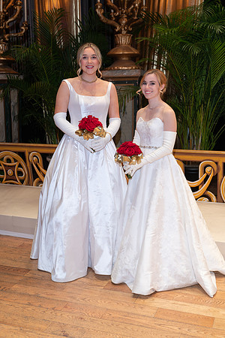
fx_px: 403
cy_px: 169
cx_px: 112
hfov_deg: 31.2
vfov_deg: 45.4
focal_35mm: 43
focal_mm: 43
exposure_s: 1/25
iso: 400
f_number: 4.5
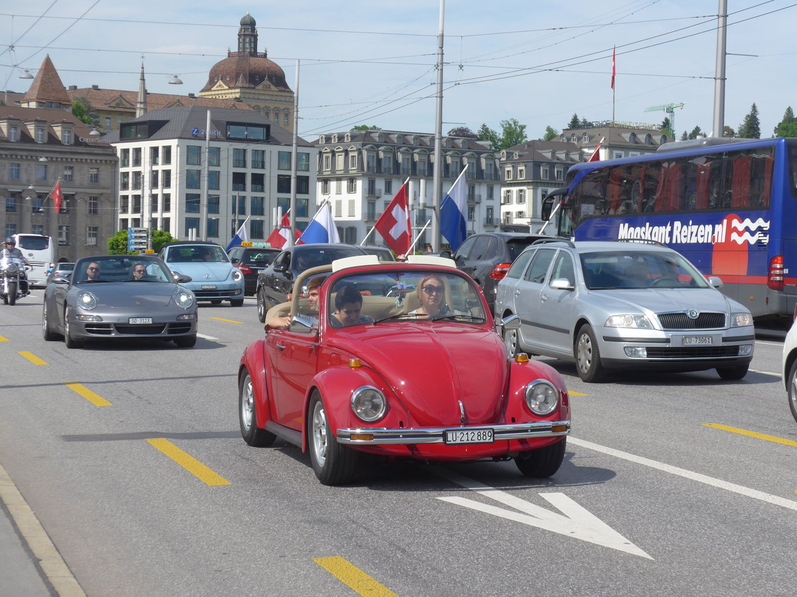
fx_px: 2233
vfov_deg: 15.2
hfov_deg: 20.2
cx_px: 398
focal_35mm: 97
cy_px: 298
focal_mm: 19.2
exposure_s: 1/640
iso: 80
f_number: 4.7
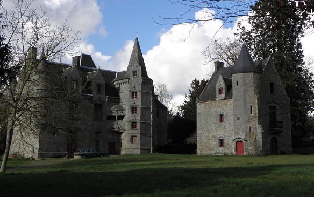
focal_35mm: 53
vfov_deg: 24.4
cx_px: 154
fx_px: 454
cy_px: 90
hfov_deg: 38.2
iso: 64
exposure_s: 1/320
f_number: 5.6
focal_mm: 8.87
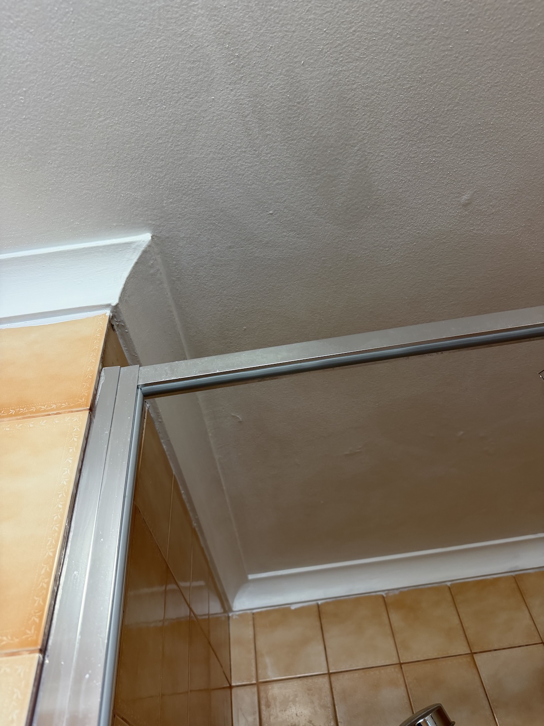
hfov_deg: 56.8
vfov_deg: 71.6
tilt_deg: +47.0
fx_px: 503
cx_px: 272
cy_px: 363
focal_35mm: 24
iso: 200
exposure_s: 1/50
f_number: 1.78
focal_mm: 6.76
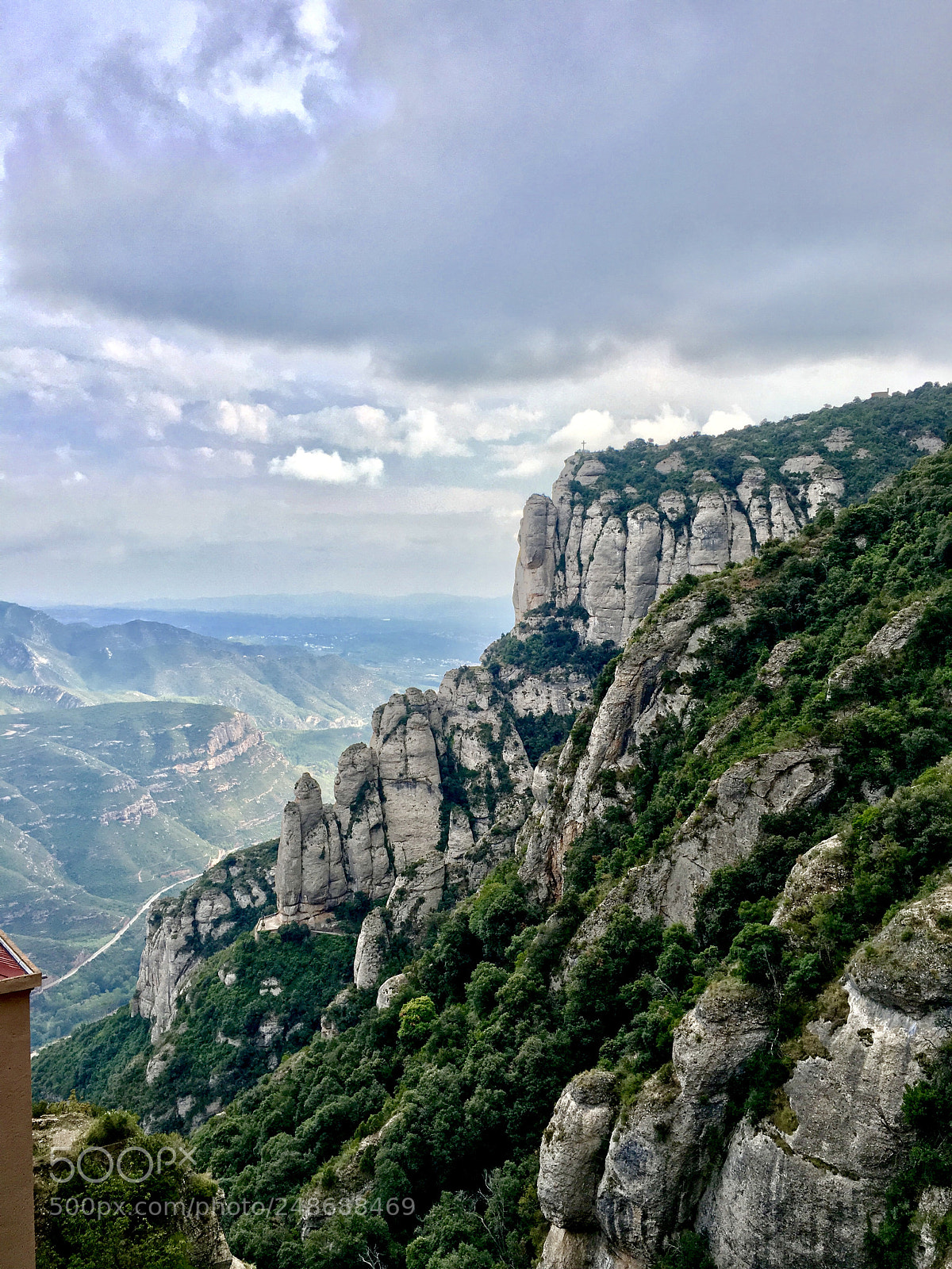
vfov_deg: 61.7
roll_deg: +0.3
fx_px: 1063
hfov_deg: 48.2
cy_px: 634
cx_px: 476
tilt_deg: -2.3
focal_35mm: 29
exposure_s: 1/513
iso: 25
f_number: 2.2
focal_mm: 4.15
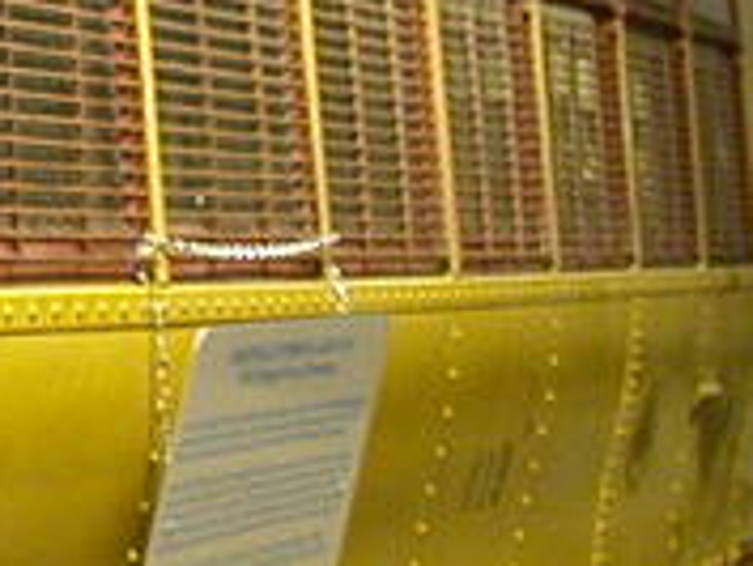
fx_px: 3178
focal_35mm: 146
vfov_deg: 10.2
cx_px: -506
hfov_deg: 12.6
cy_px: 155
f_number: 4.5
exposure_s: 1/4.7
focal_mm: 5.6
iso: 200
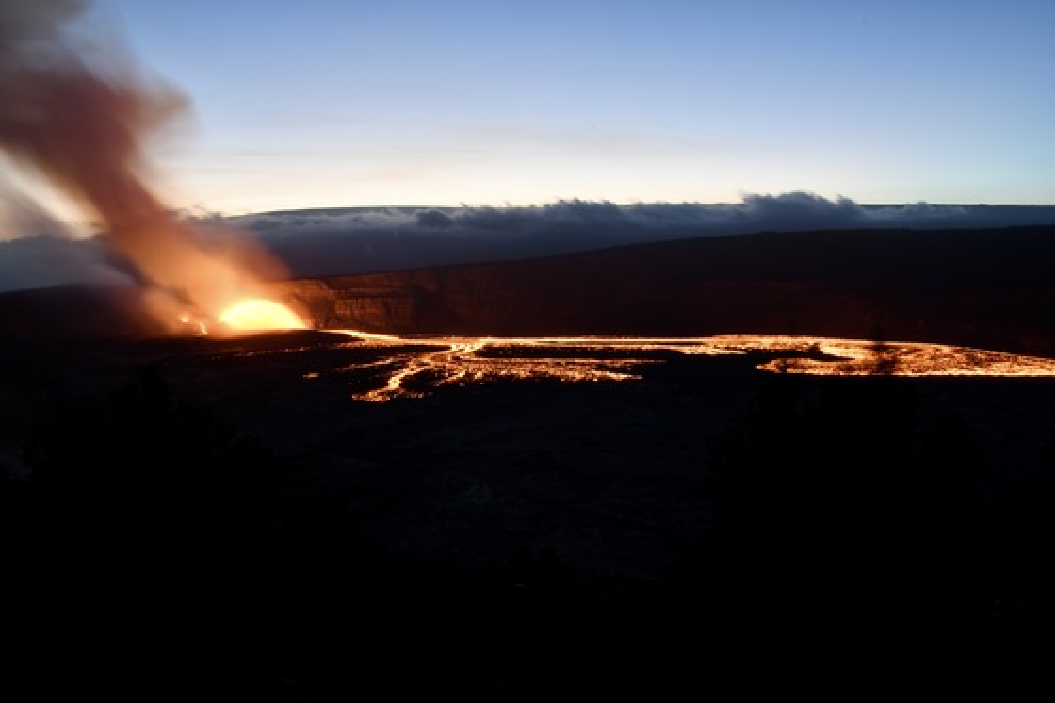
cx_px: 528
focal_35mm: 30
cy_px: 352
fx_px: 879
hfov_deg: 61.9
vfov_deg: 43.6
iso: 100
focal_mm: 20
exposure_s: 13
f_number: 22
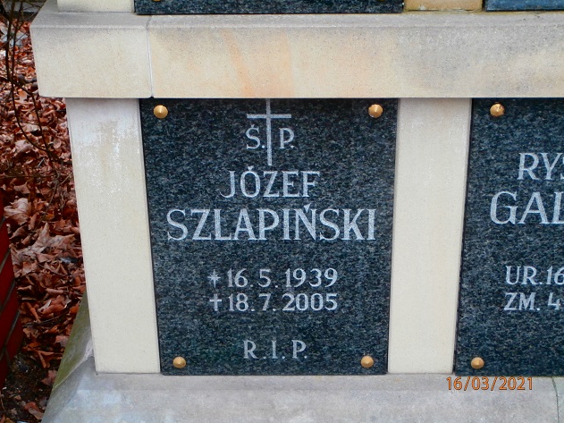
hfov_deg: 28.2
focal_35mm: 69
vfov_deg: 21.3
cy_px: 214
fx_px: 1124
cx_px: 281
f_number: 4.7
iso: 200
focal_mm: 12.1
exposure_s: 1/60
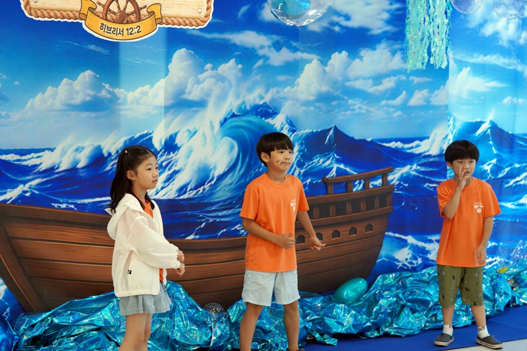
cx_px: 264
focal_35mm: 70
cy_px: 176
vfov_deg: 19.5
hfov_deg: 28.8
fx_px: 1025
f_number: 4
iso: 1000
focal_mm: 70
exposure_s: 1/160
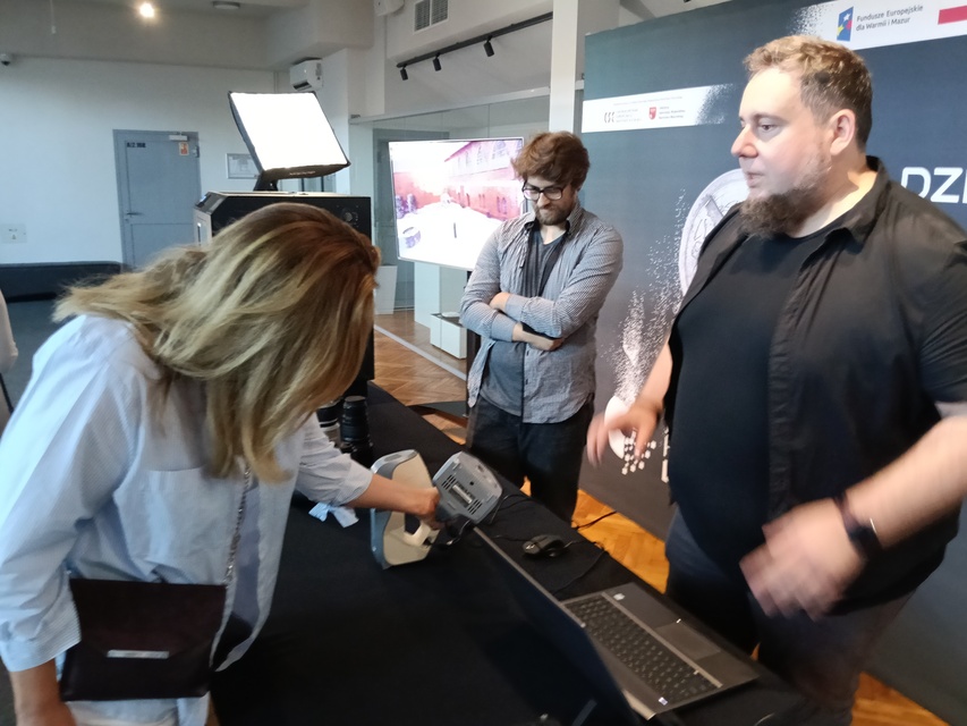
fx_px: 754
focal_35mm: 27
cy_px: 363
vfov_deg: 51.4
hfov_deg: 65.3
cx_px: 484
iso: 1000
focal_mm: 3.98
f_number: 1.8
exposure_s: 1/25
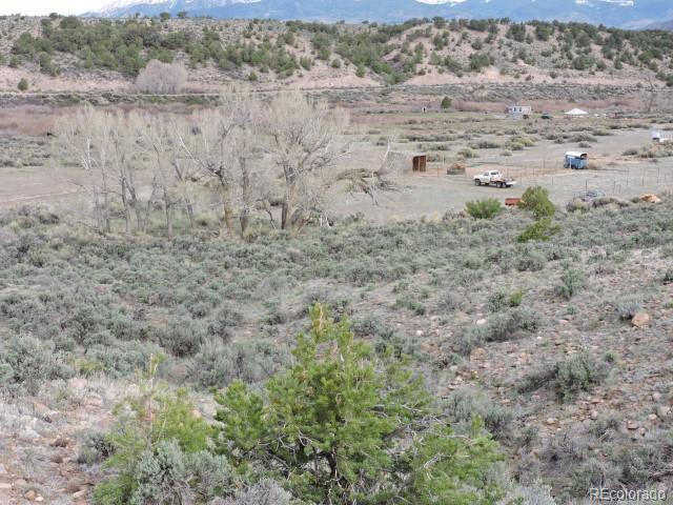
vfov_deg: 26.6
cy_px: 252
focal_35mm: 55
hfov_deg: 34.9
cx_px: 336
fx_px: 1069
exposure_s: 1/320
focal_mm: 9.8
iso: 100
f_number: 3.7
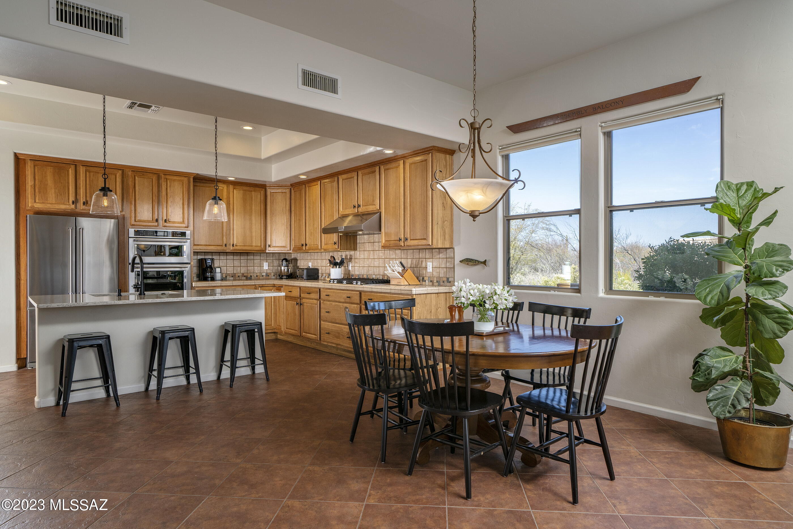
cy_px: 264
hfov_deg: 84.0
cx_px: 396
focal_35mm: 20
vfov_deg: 61.9
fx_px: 440
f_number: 7.1
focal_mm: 20
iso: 200
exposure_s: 1/100
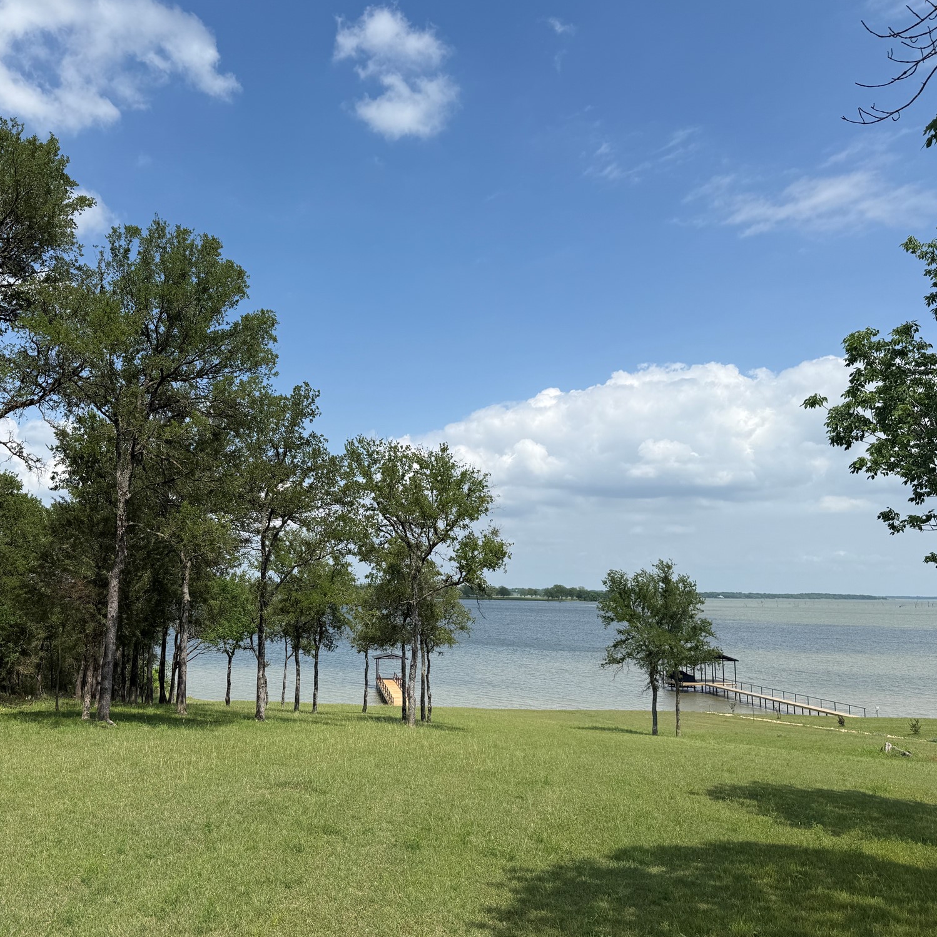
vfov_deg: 55.6
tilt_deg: +6.7
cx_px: 365
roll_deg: -1.3
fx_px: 888
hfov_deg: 55.1
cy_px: 463
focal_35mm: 29
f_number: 1.78
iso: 80
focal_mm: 6.76
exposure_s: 1/6173
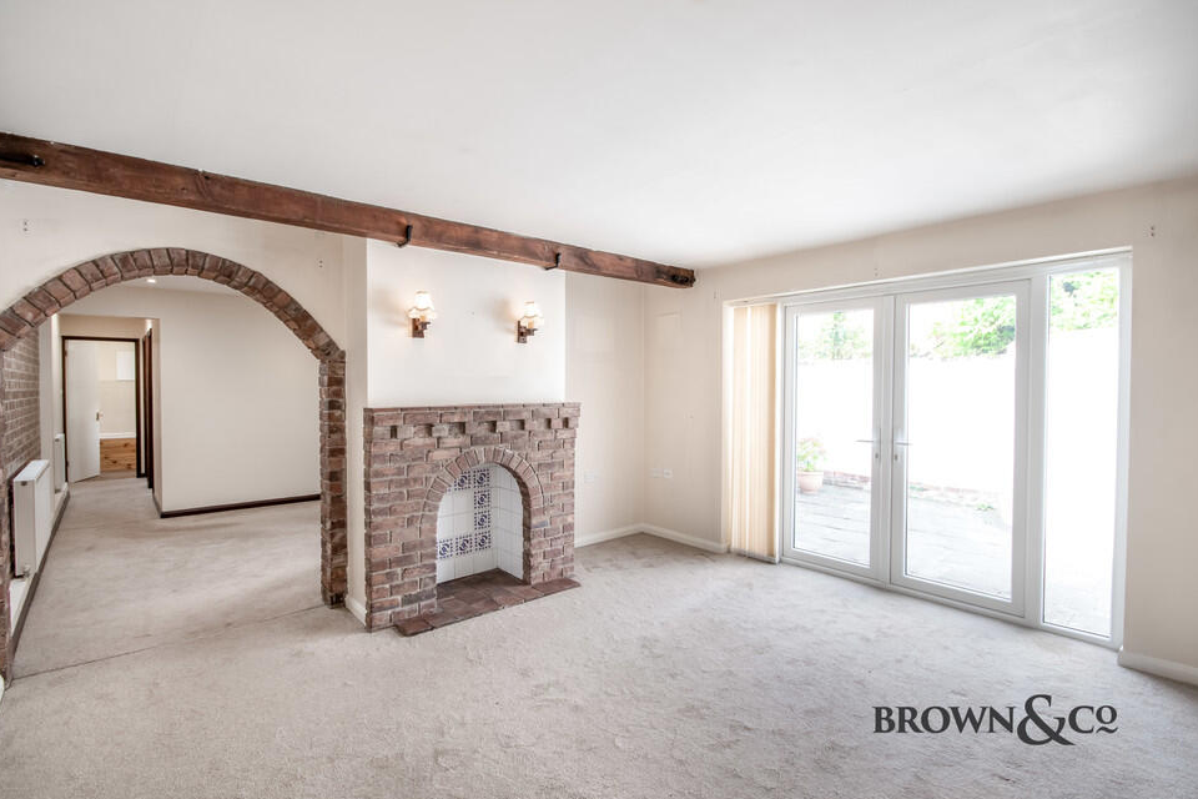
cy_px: 395
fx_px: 532
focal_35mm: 16
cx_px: 584
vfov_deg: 73.7
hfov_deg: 96.7
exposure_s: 1/15
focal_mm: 10
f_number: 8
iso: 100
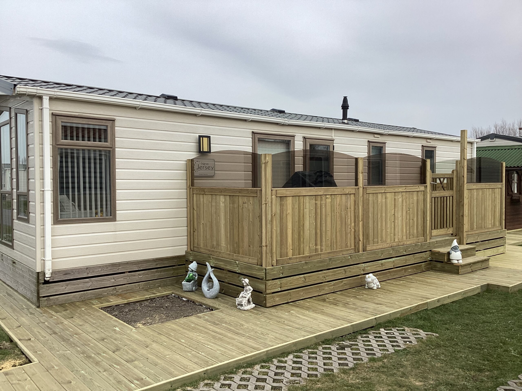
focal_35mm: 31
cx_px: 261
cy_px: 196
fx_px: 467
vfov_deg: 45.4
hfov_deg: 58.4
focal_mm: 3.3
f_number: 2.4
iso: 25
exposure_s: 1/452
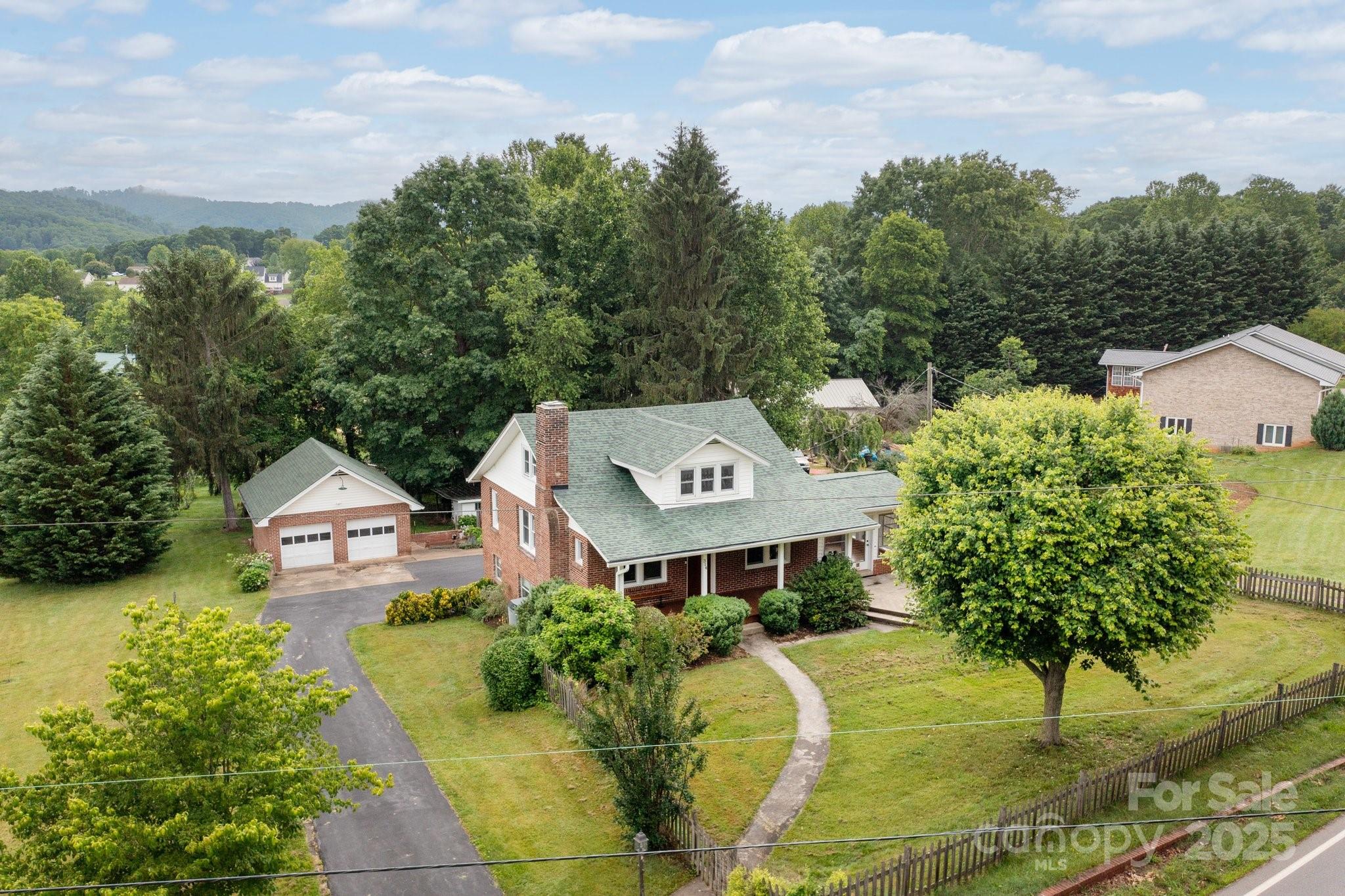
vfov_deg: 46.4
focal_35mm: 28
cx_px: 672
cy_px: 448
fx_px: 1046
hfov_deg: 65.5
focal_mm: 10.26
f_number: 3.5
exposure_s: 1/80
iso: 100
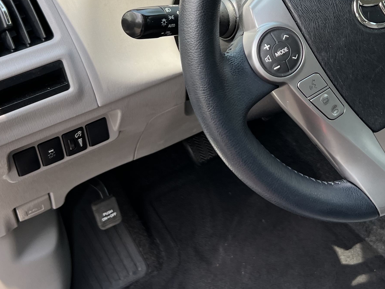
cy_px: 27
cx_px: 275
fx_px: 656
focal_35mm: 59
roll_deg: +4.6
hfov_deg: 32.2
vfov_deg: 24.1
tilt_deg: -33.4
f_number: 1.5
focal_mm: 5.7
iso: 50
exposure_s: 1/365
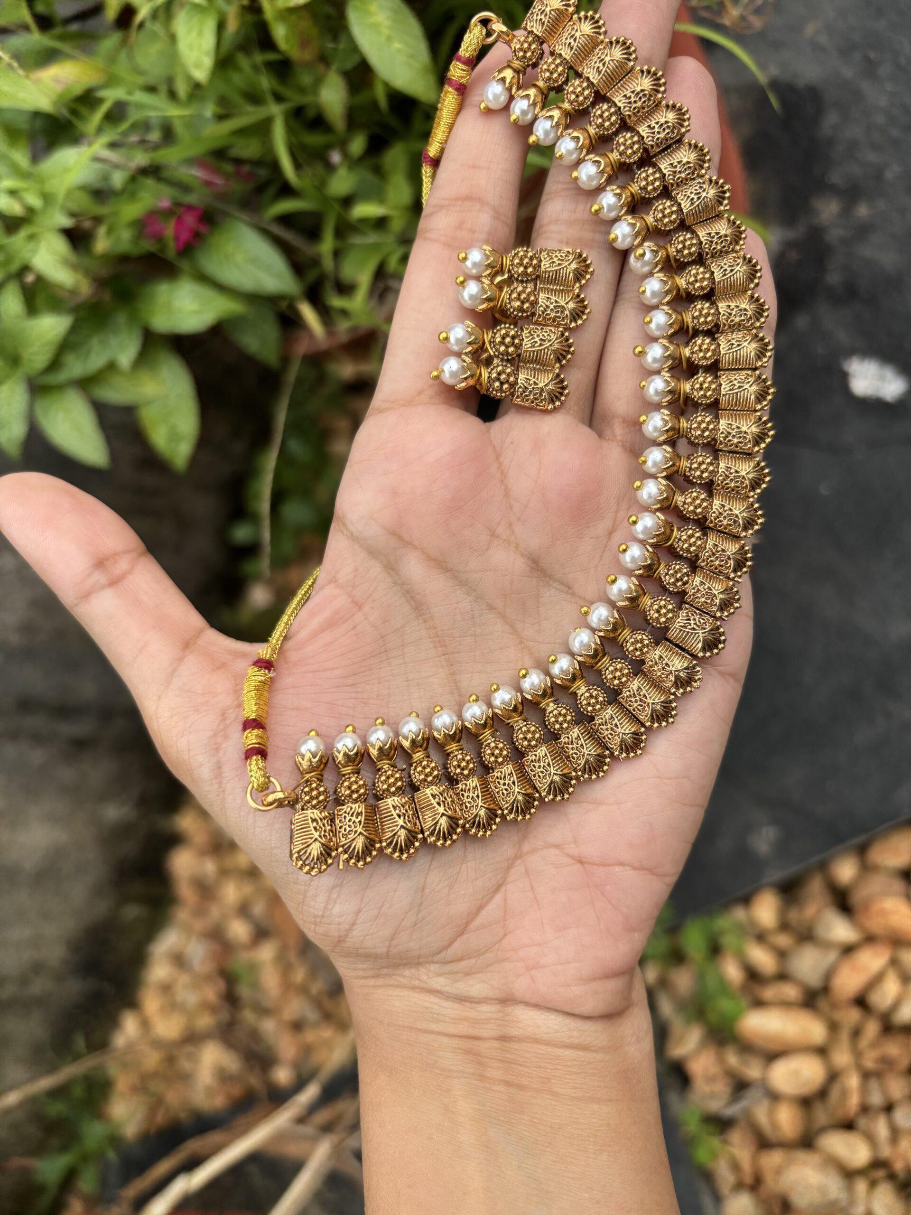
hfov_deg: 53.1
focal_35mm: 26
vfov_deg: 67.3
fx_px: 912
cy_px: 608
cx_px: 456
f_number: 1.6
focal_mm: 5.96
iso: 50
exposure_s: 1/571
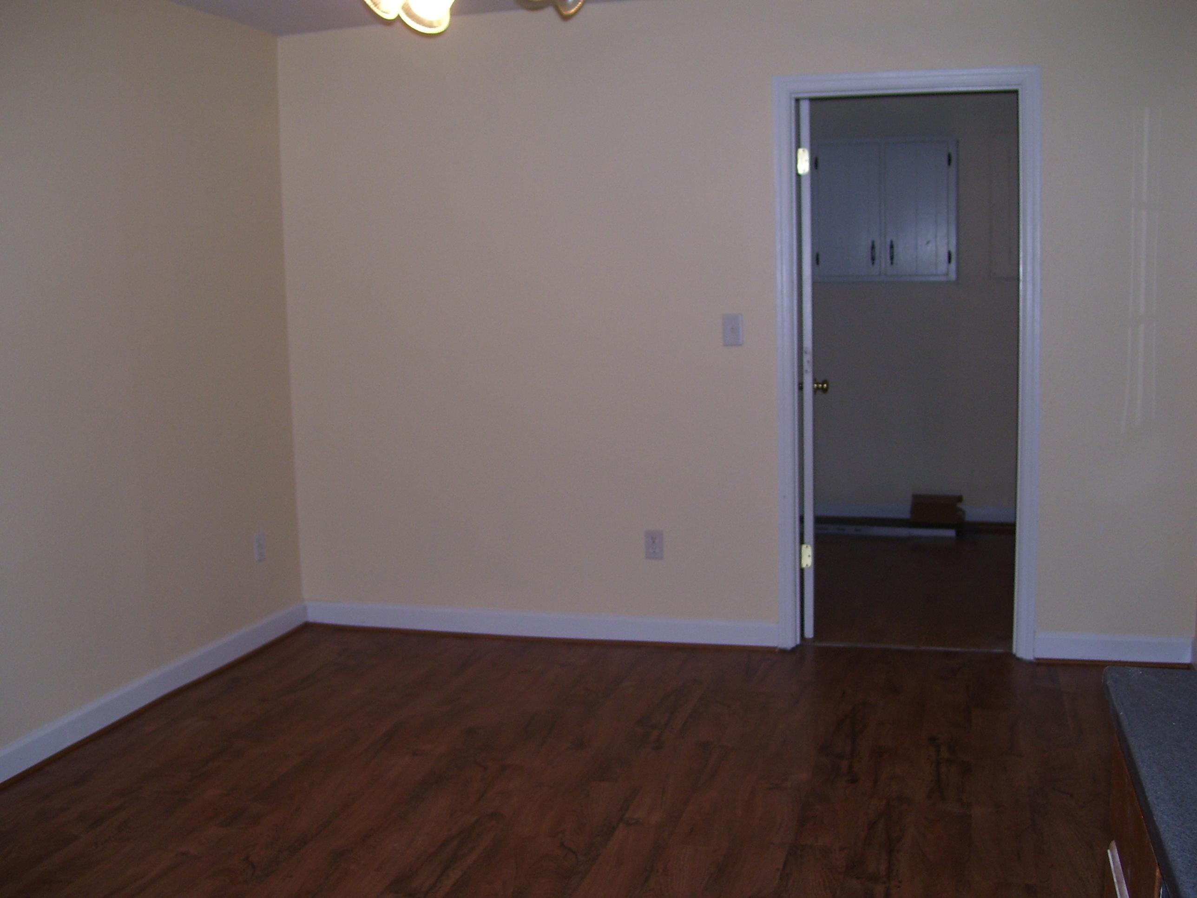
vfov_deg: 38.7
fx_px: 1279
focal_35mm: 37
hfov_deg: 50.1
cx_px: 598
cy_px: 449
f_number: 2.7
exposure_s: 1/60
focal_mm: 6
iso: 80
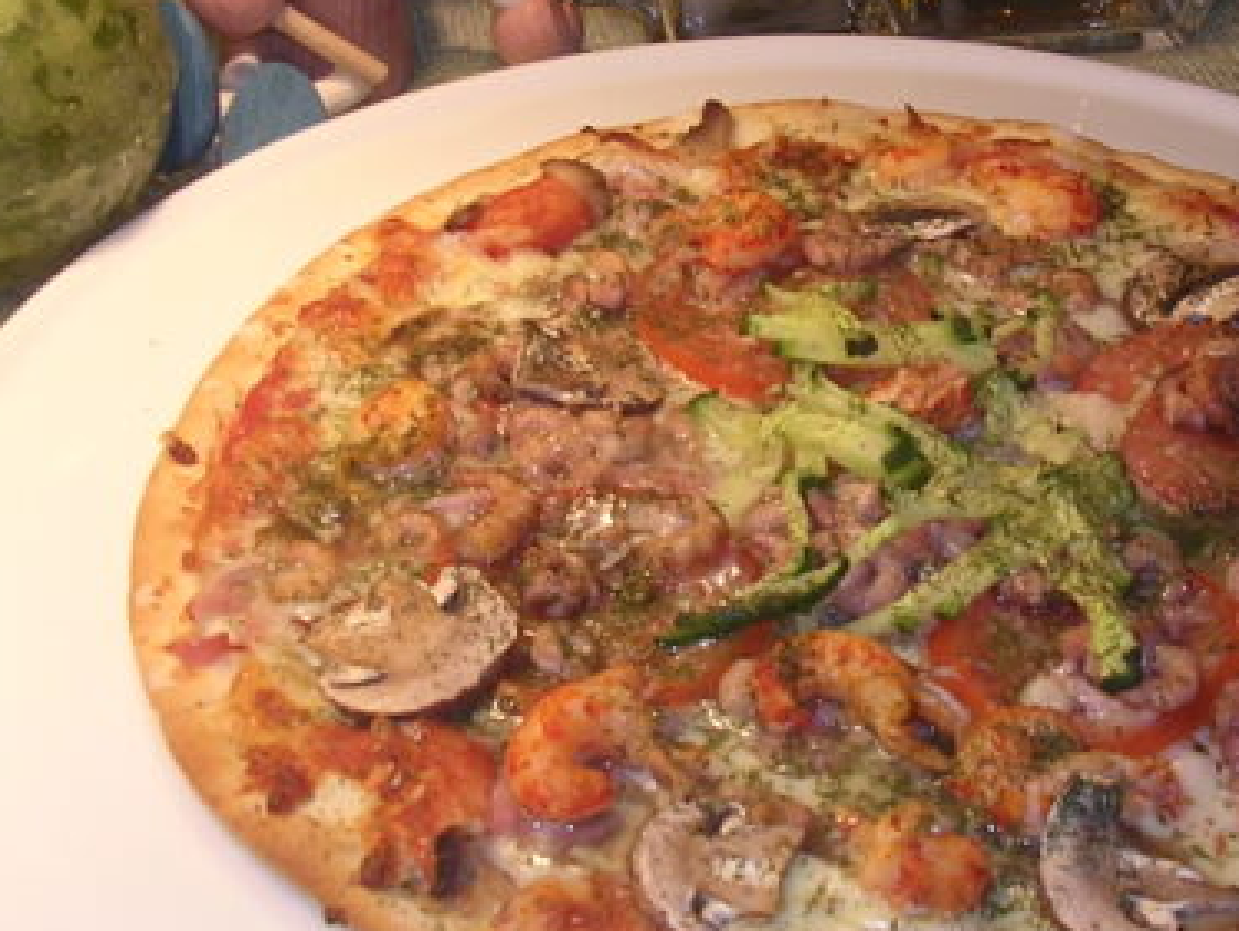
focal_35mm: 78
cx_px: 838
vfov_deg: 18.9
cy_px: 301
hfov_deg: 24.9
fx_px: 2794
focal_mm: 5.8
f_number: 2.8
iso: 100
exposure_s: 1/30
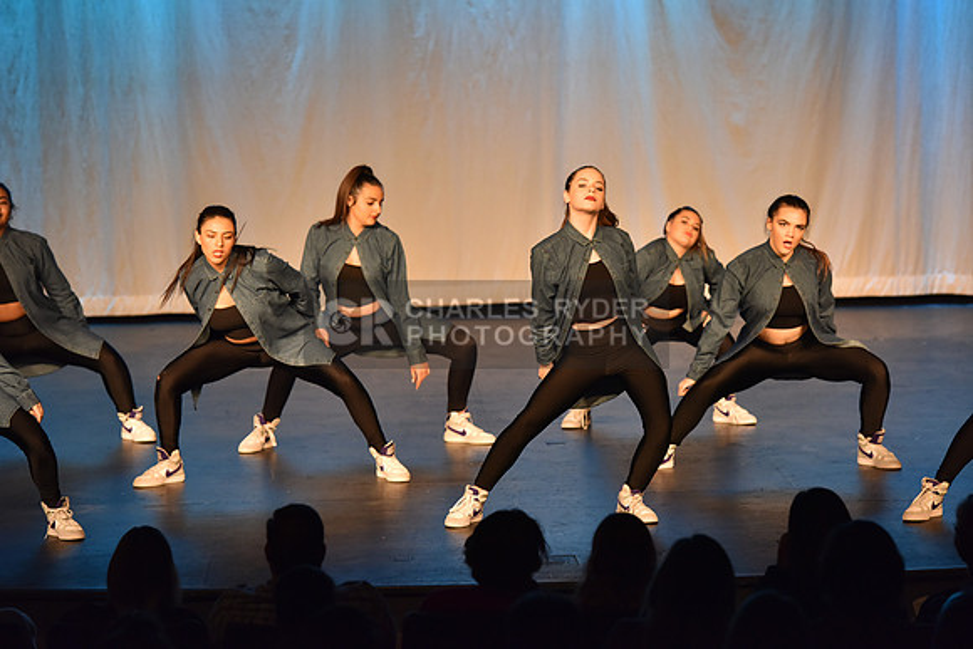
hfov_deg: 14.7
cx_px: 486
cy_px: 324
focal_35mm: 140
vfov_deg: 9.8
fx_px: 3785
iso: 2000
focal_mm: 140
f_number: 4
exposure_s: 1/320
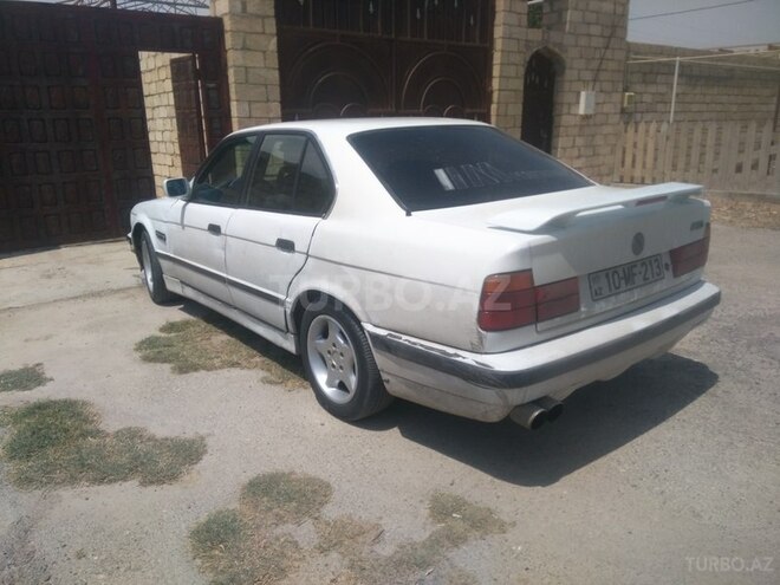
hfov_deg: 79.0
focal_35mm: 21
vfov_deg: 63.4
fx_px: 473
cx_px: 390
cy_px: 292
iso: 101
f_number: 2
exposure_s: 1/2548
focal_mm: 3.57
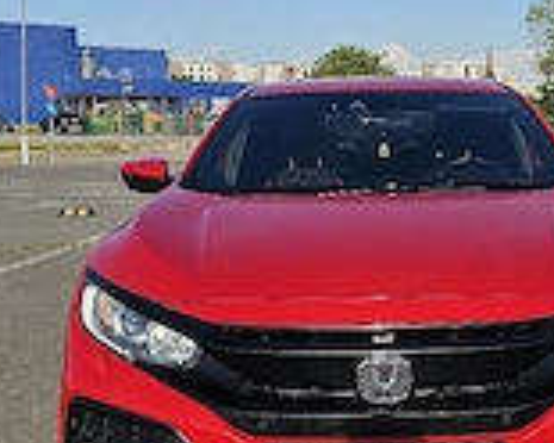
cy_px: 214
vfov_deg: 26.2
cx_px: 393
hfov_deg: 32.1
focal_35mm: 58
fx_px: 951
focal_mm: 6.3
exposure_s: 1/1250
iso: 20
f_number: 1.7
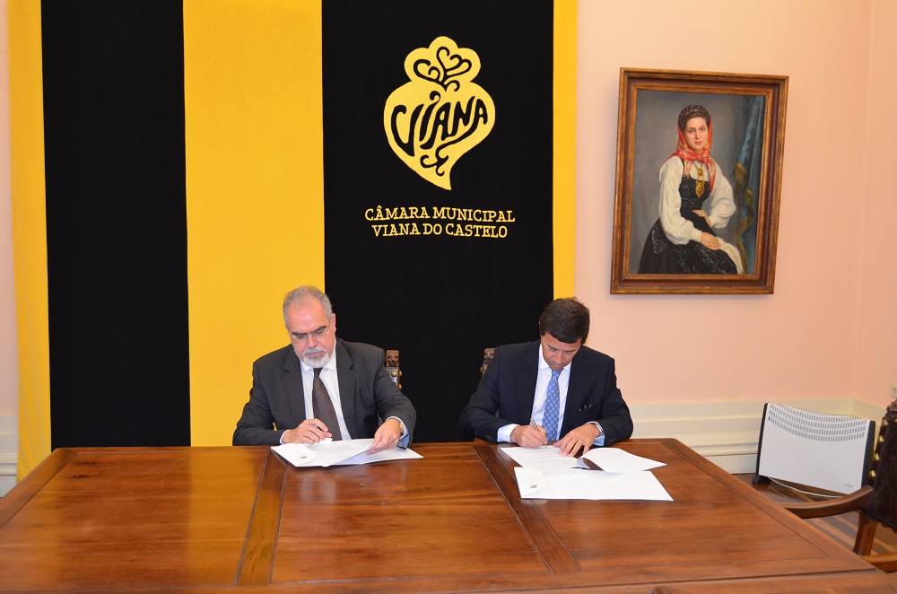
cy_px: 297
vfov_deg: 38.2
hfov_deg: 55.2
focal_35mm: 34
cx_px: 448
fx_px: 858
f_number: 3.8
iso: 800
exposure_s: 1/60
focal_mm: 23
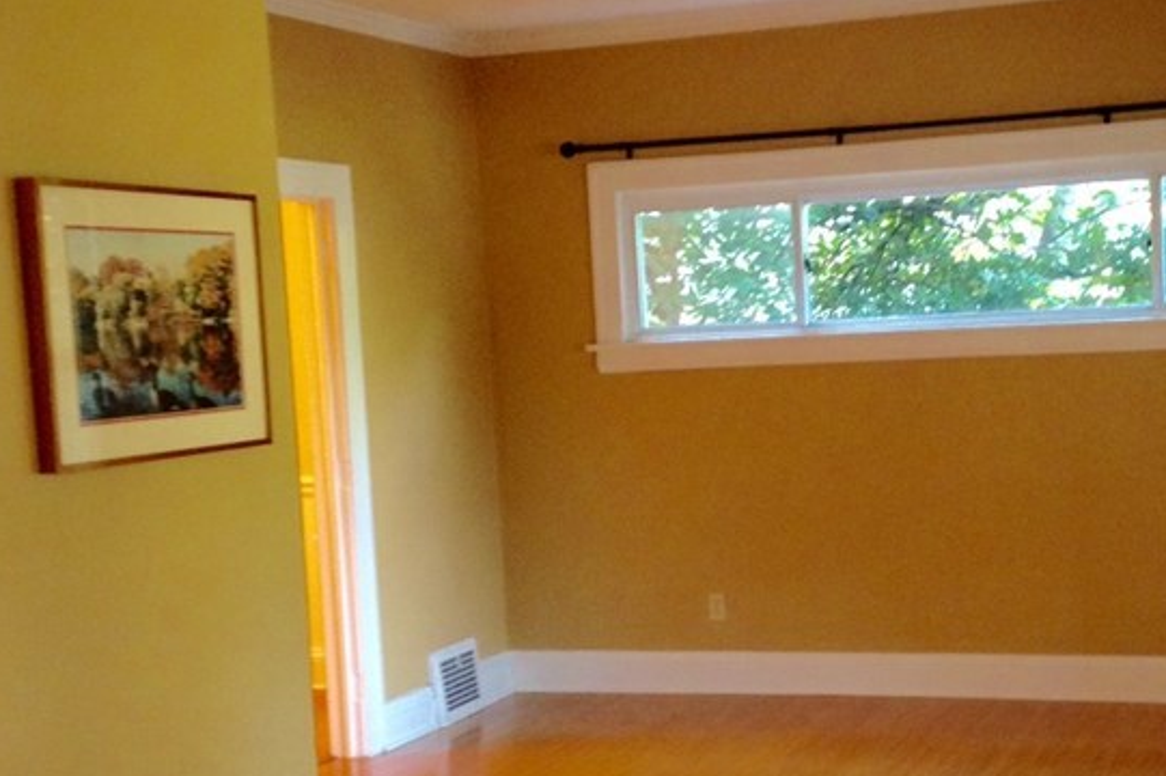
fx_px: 2104
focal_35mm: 65
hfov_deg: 30.8
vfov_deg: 20.8
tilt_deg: -6.4
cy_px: 515
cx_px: 752
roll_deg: +2.7
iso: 160
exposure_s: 1/20
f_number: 2.4
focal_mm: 4.12
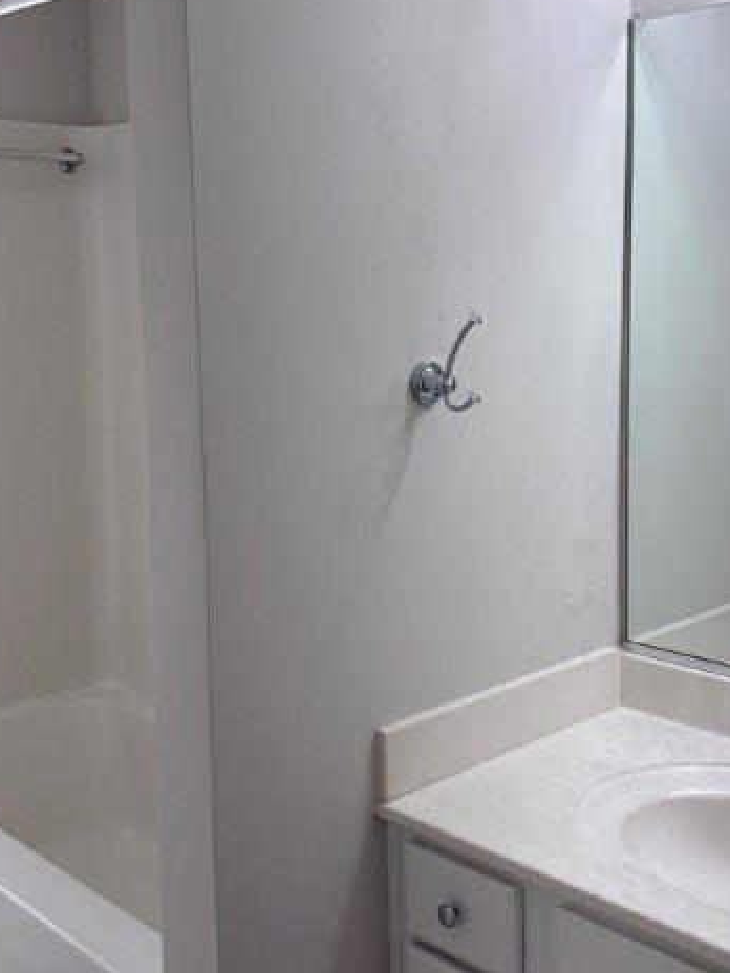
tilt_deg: -7.2
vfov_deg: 43.8
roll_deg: +0.7
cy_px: 438
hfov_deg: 33.6
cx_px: 405
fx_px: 1209
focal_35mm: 43
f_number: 1.6
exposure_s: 1/316
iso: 64
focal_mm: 5.96
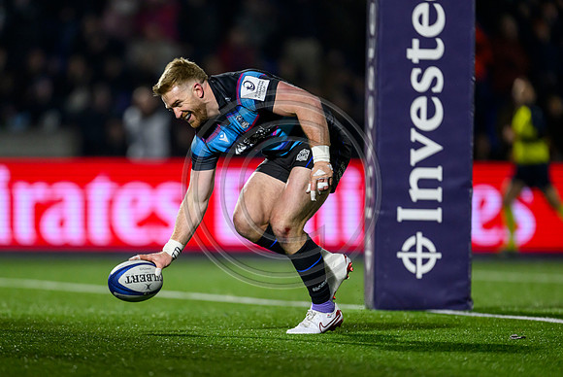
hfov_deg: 4.6
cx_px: 248
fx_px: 7003
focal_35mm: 447
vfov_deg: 3.1
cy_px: 210
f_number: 3.2
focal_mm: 400
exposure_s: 1/1600
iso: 4000
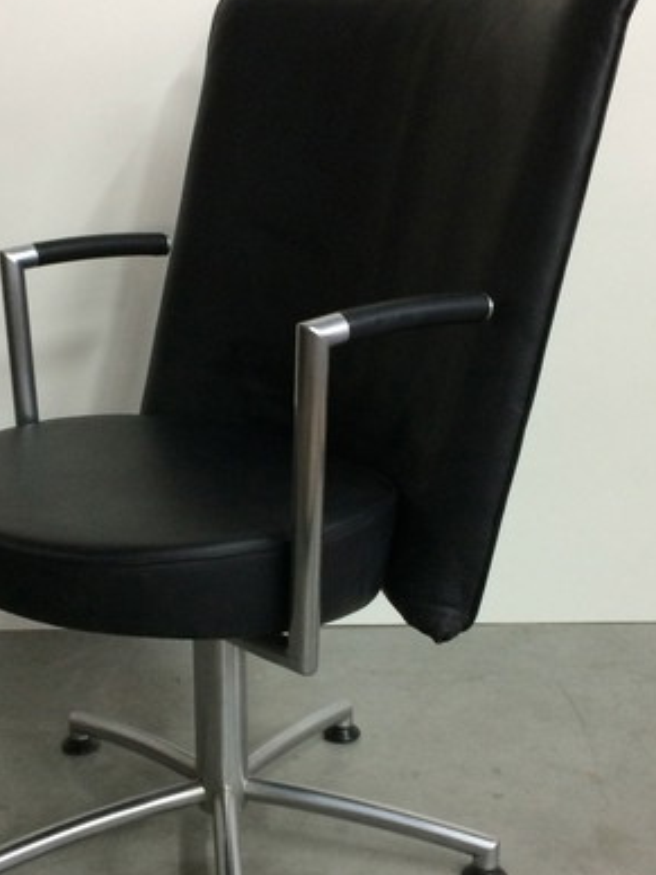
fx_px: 1289
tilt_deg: -16.7
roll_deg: +1.0
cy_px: 463
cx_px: 248
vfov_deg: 37.5
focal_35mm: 51
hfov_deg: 28.5
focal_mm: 4.15
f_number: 2.2
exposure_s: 1/33
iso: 200
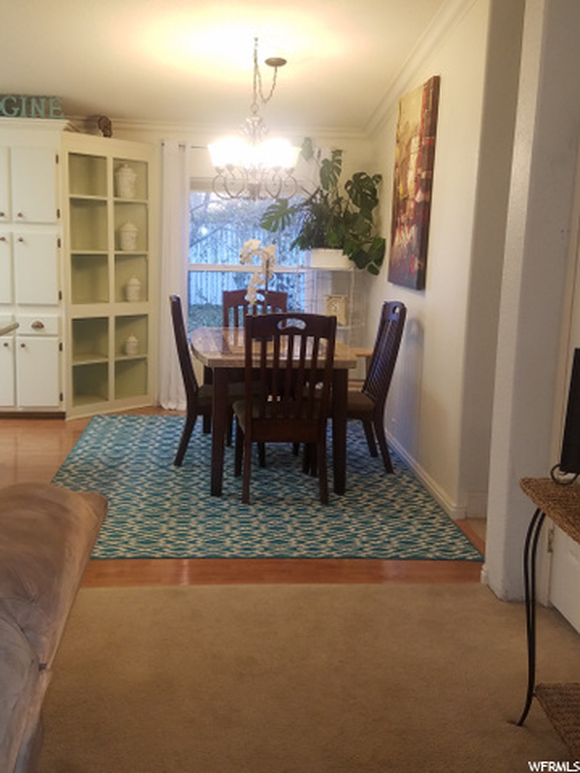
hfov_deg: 53.1
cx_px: 290
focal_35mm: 26
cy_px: 386
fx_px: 581
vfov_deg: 67.3
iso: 100
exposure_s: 1/40
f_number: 1.7
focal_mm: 4.2
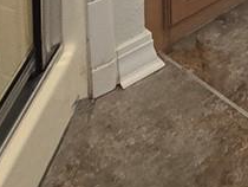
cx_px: 550
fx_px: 710
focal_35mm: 99
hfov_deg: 14.7
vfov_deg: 9.9
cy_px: -421
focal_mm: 2.2
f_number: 2.2
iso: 125
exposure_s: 1/60
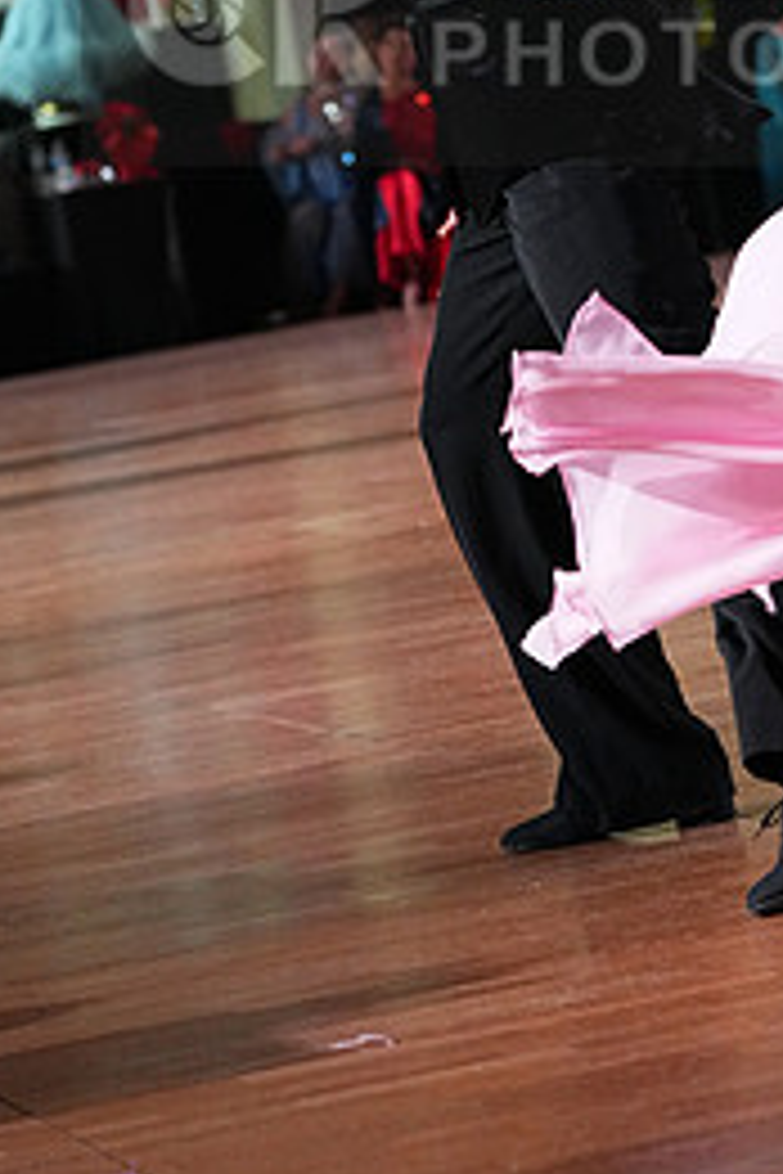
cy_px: 18
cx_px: 704
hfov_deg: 6.4
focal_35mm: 213
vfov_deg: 9.6
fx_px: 6949
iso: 6400
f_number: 4.5
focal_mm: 96
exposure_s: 1/400
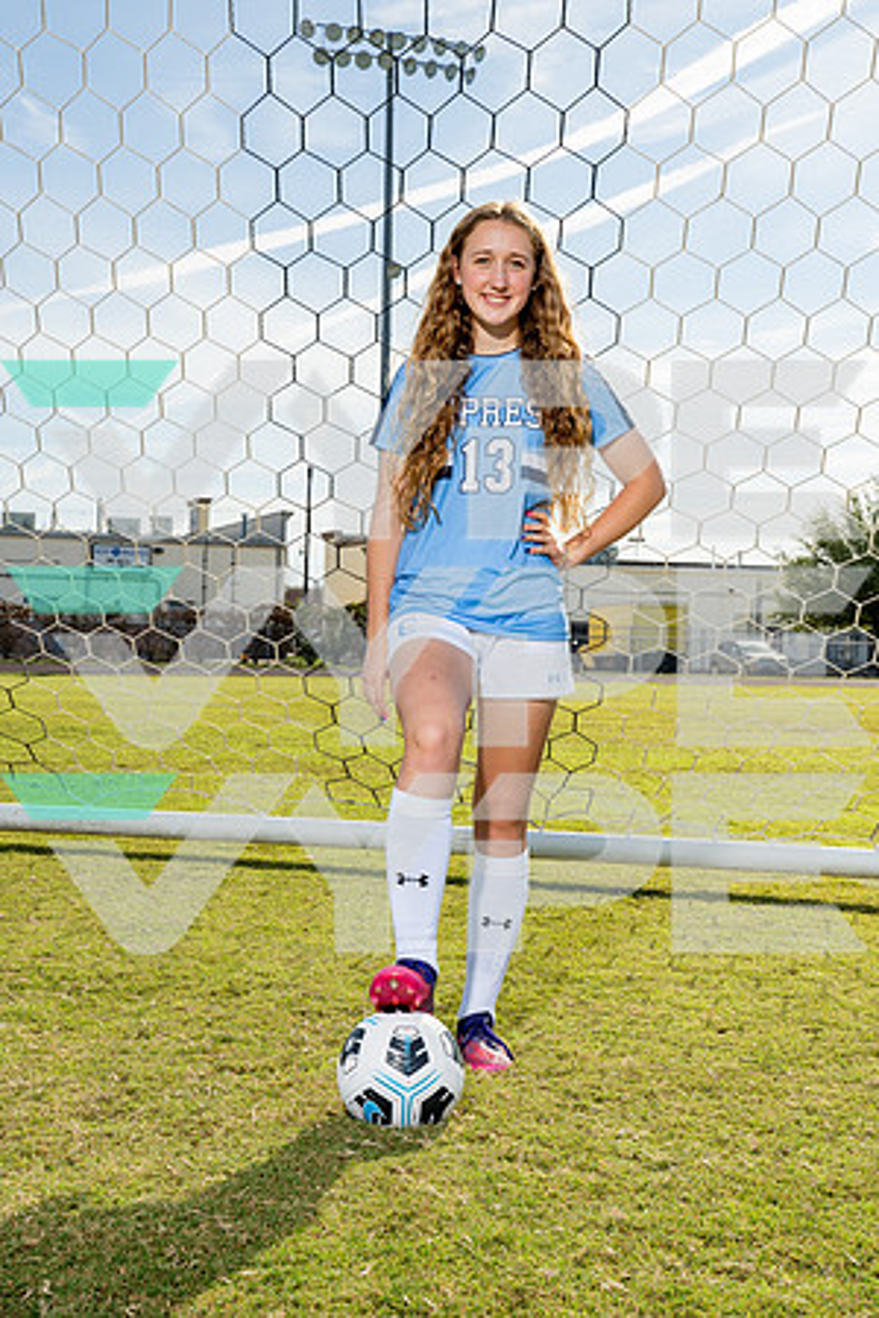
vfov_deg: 38.2
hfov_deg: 26.0
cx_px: 440
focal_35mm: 52
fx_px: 1904
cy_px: 659
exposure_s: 1/250
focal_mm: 52
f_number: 11
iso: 200
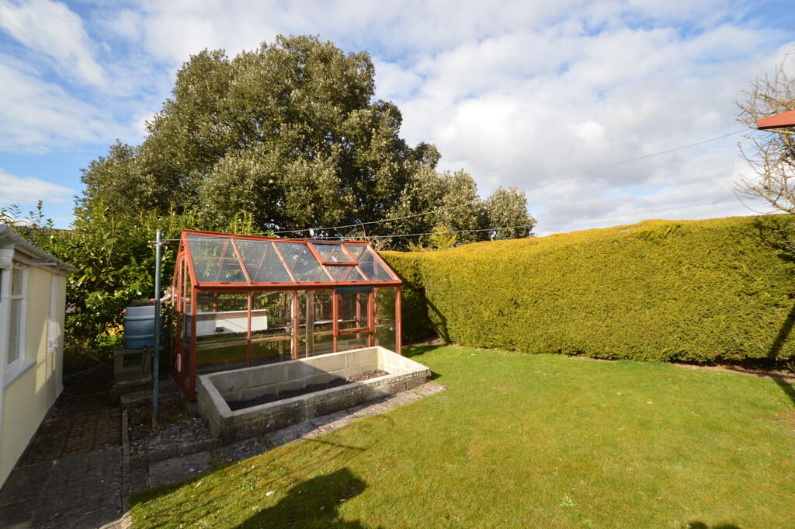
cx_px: 398
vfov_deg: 77.2
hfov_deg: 100.4
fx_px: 331
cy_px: 264
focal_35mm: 15
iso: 100
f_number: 7.1
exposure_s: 1/200
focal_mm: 10
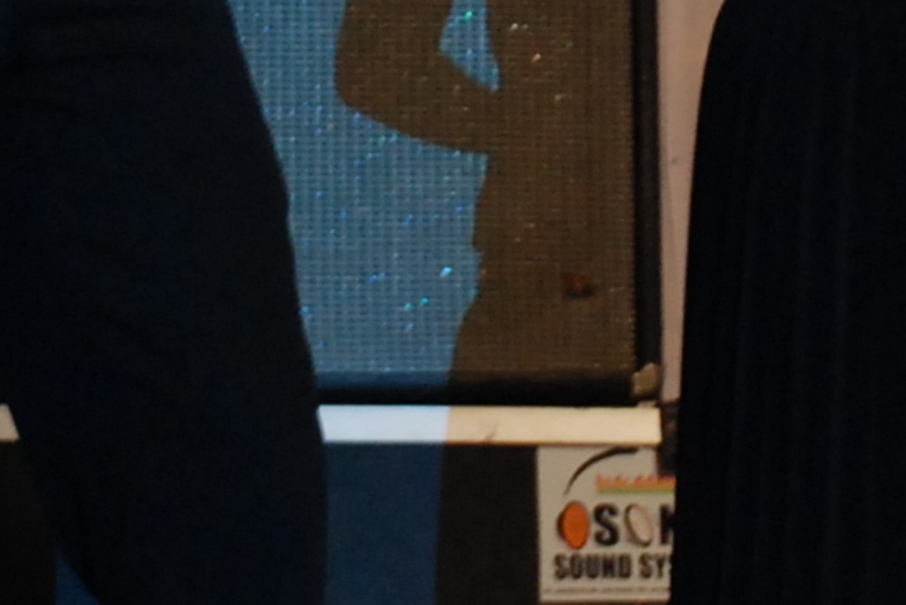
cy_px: -641
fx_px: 10273
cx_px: 478
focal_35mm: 408
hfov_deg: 5.0
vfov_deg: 3.3
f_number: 5
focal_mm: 50
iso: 800
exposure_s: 1/20
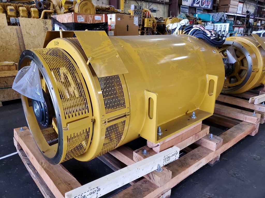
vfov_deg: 53.1
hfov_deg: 67.3
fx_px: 199
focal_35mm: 26
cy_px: 99
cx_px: 132
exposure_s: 1/120
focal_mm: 4.3
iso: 320
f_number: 1.5
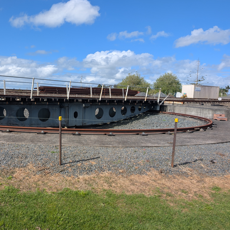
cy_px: 113
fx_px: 218
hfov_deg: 54.4
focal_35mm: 29
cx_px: 75
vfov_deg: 55.6
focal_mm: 6.9
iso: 20
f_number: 1.68
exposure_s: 1/1346
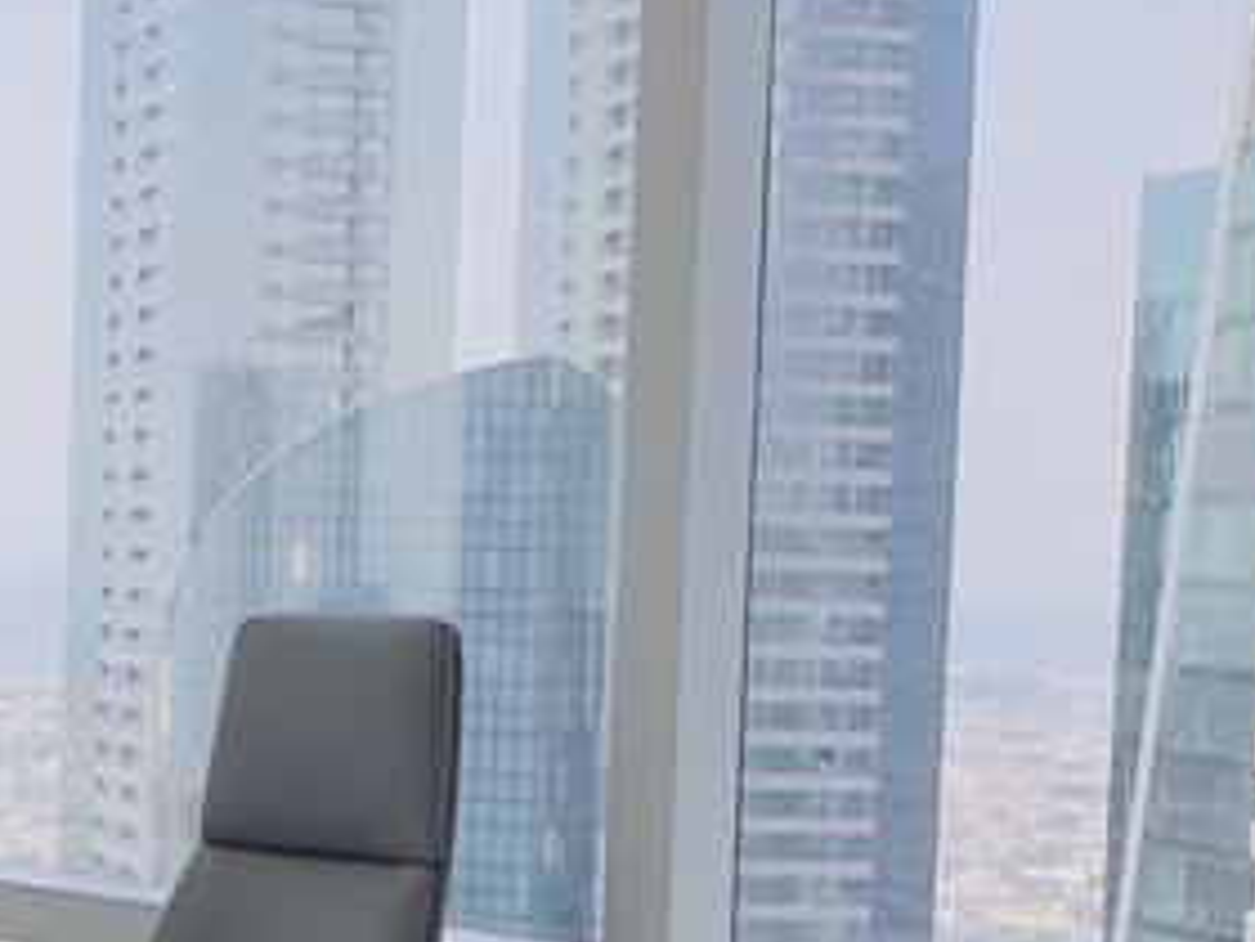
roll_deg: -0.8
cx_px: -471
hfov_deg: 21.5
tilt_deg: -5.6
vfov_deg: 18.2
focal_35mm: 80
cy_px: 839
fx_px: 2900
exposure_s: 1/198
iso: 40
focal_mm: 2.22
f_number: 2.2
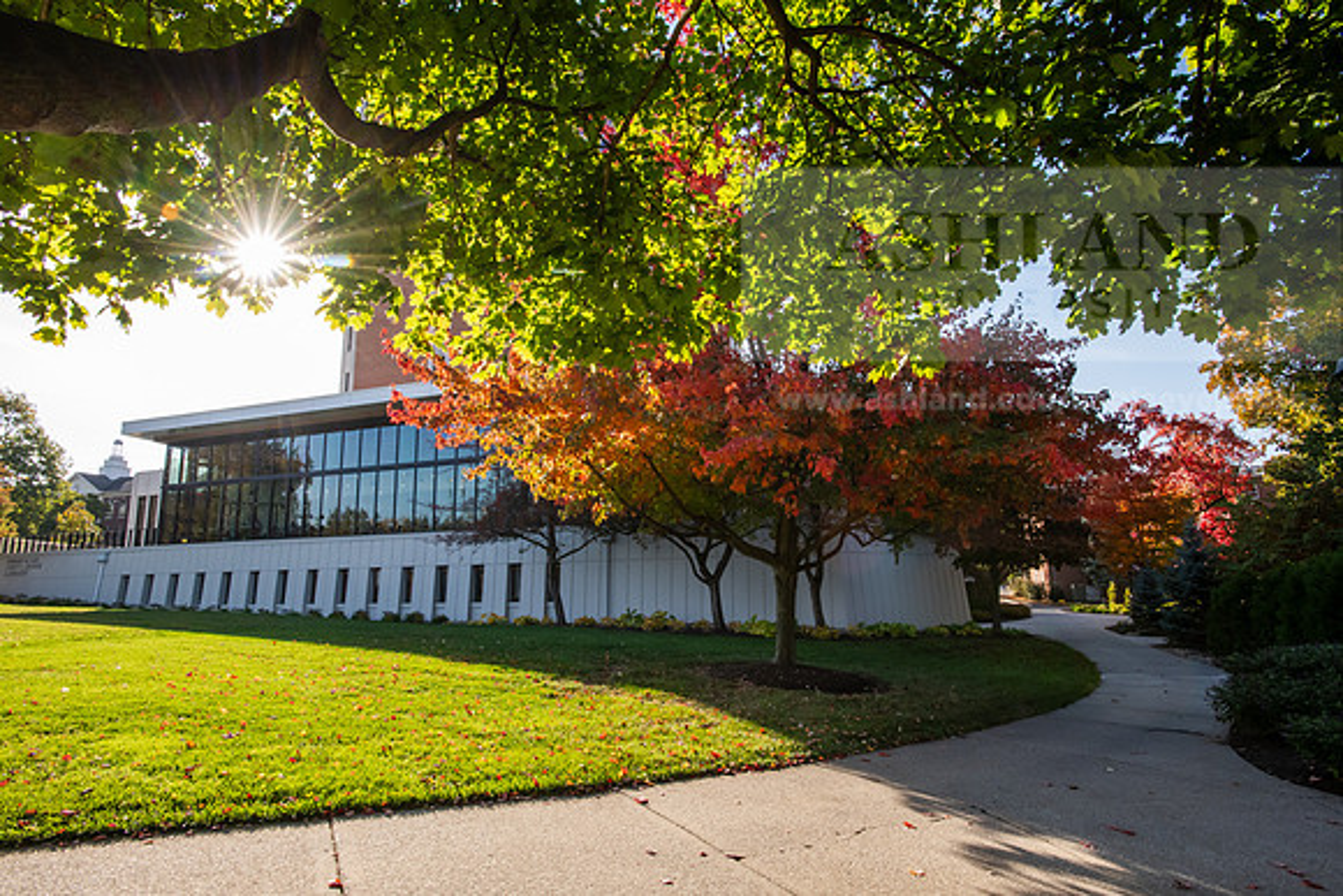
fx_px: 746
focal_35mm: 20
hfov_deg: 84.0
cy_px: 448
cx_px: 672
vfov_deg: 62.0
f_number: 18
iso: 800
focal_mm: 20
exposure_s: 1/125
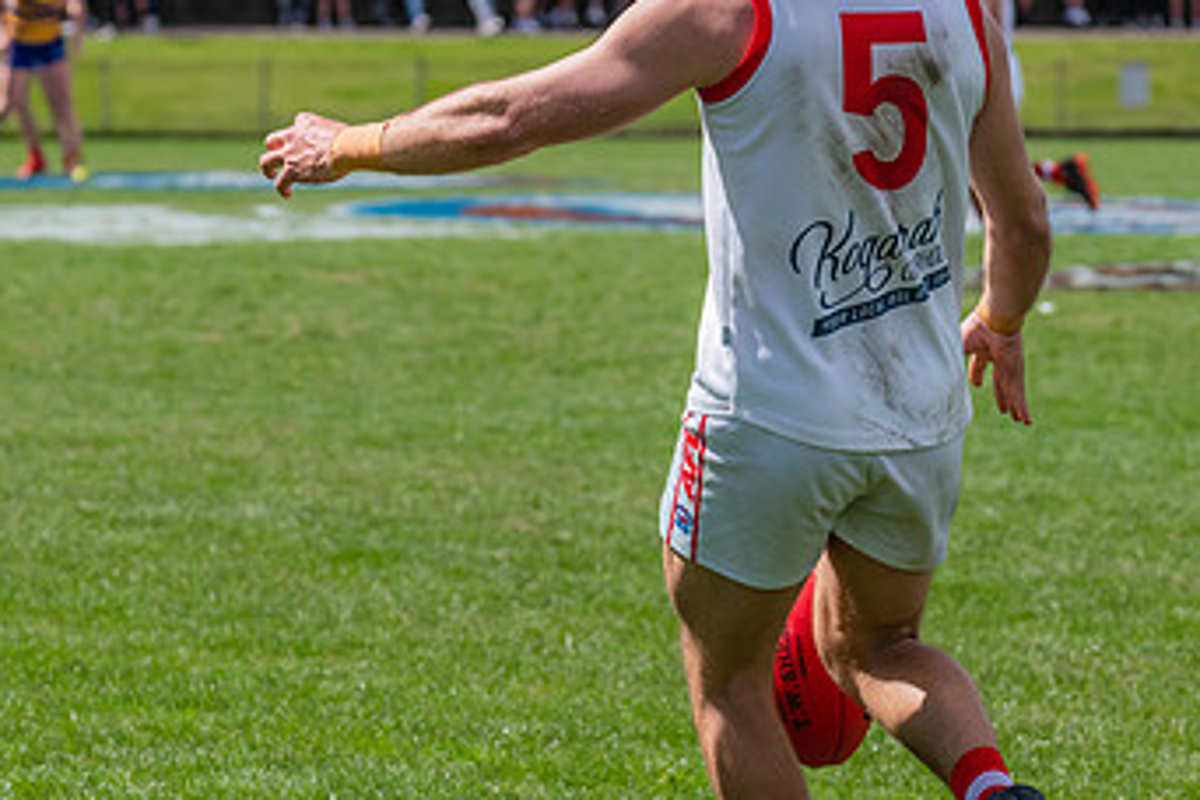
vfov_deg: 4.3
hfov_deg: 6.4
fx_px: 10732
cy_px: 307
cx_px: 751
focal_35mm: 322
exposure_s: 1/1600
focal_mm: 190
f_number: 8
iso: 800
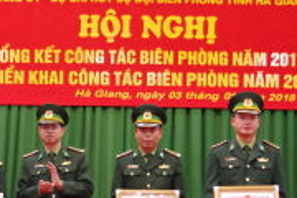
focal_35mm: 110
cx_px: 12
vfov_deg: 12.4
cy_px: 172
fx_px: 907
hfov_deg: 18.2
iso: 3200
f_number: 4
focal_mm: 24
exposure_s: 1/30
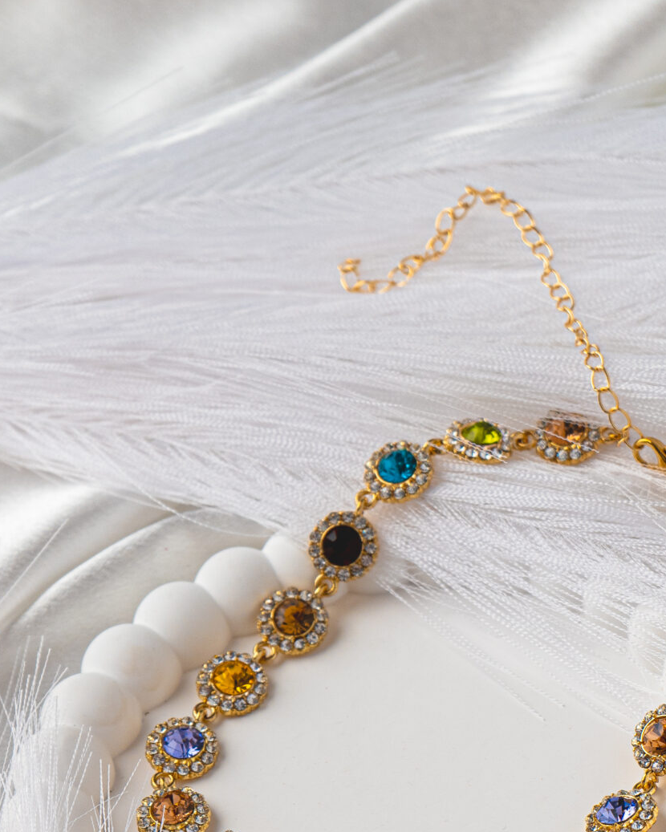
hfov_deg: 11.1
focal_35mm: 139
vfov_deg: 13.7
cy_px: 795
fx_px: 3424
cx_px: 495
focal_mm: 60
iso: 400
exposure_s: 1/160
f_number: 7.1
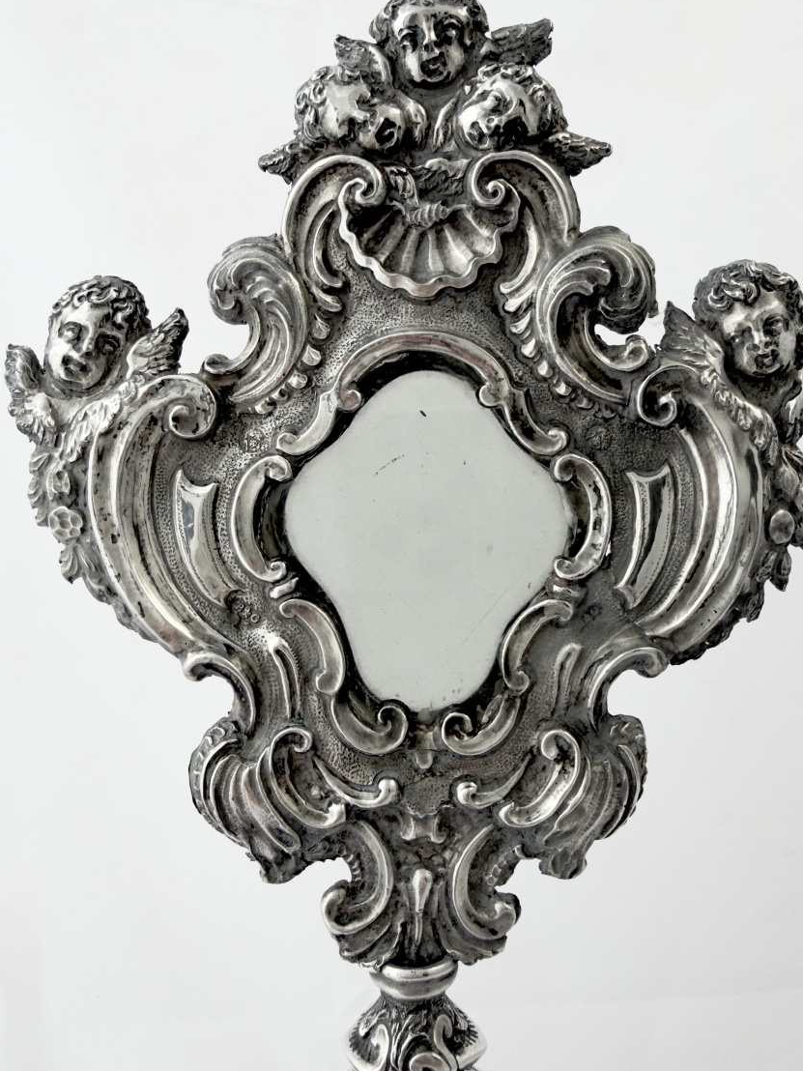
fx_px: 804
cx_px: 418
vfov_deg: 67.3
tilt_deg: -2.1
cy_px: 513
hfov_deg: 53.0
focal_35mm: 26
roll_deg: -1.4
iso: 50
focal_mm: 2.22
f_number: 2.2
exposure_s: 1/100
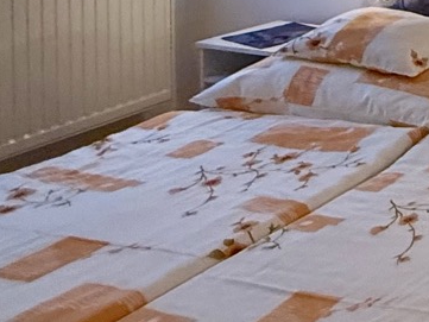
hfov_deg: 19.1
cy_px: -141
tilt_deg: -0.8
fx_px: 769
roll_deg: -2.3
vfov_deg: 20.7
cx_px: 851
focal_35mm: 62
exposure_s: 1/100
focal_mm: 2.22
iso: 320
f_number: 2.2
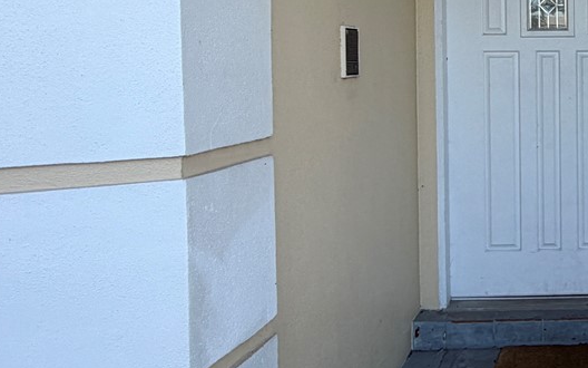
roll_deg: +0.5
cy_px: 78
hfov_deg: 36.7
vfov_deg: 28.0
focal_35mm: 45
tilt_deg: -1.6
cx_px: 662
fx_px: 721
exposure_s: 1/241
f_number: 2.2
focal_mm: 2.22
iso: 40
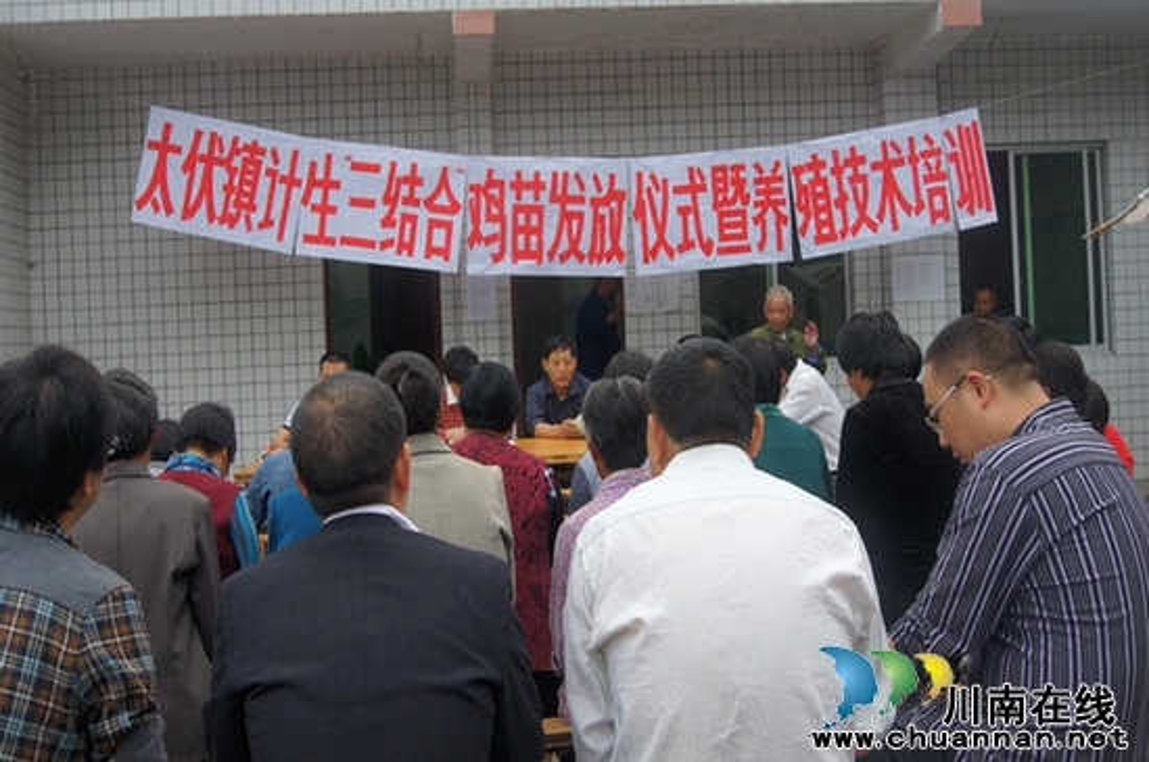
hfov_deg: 49.6
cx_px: 574
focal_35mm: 39
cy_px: 381
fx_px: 1243
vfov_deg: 34.1
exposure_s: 1/100
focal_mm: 26
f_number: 8
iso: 200
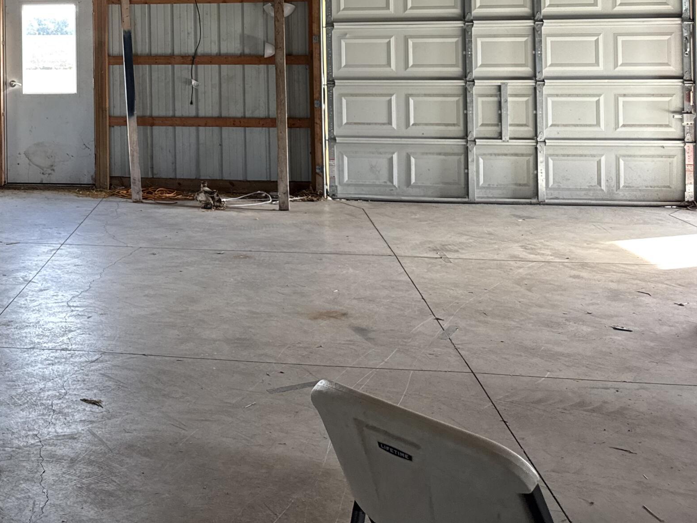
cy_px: 22
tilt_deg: +0.2
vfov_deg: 29.8
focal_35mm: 46
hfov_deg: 38.5
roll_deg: +0.7
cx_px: 74
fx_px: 926
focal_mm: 6.76
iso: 200
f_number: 1.78
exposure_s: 1/103
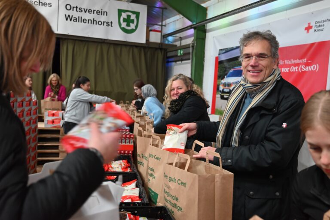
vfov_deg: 36.9
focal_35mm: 36
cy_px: 110
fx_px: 330
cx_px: 165
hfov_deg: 53.1
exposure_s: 1/60
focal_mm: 36
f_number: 4
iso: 4000
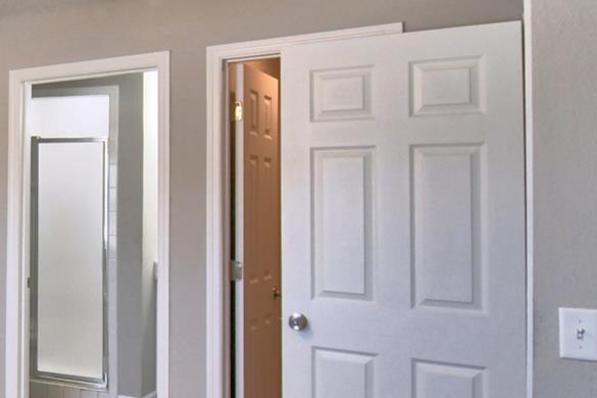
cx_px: -98
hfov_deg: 37.4
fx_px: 680
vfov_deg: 32.6
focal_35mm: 41
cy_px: 167
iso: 400
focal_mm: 10
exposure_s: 1/100
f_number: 4.5
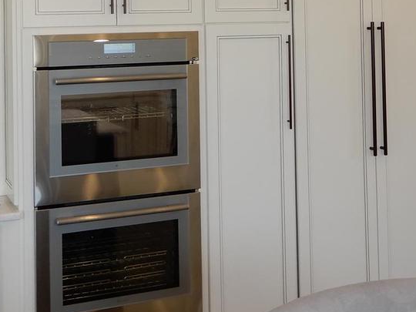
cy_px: -7
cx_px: 216
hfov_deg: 30.3
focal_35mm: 64
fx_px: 769
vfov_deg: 22.0
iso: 80
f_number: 3.4
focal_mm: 4.3
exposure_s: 1/40
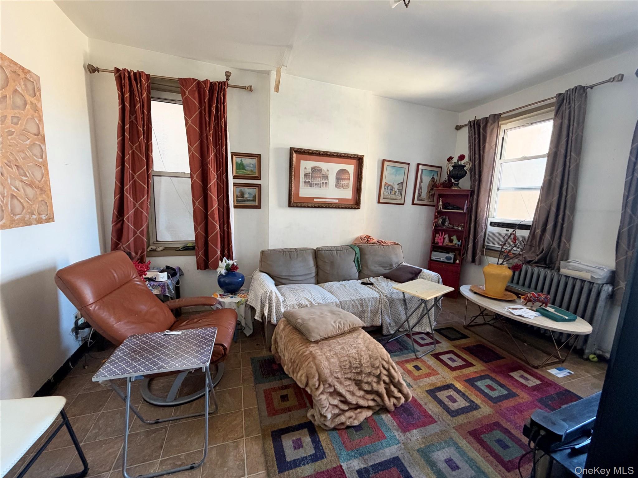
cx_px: 319
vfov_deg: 85.7
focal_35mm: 14
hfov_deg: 102.1
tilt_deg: -8.3
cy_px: 239
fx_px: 258
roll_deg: -2.1
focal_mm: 2.22
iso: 400
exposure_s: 1/60
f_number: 2.2
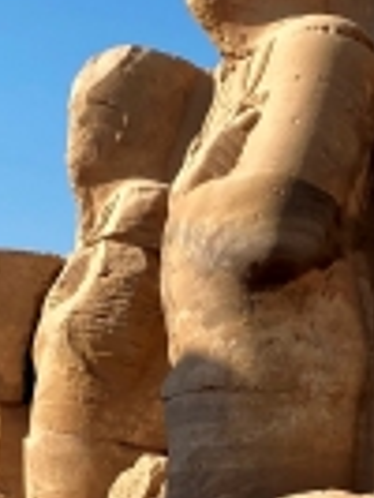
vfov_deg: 16.8
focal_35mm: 117
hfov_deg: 12.7
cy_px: 300
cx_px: 266
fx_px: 1683
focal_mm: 4.25
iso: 32
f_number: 1.8
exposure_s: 1/3049
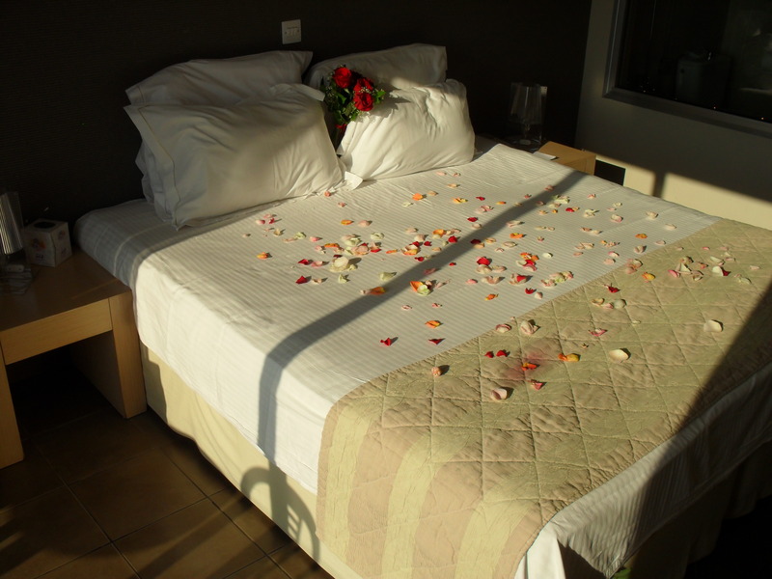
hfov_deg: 52.6
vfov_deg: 40.7
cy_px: 290
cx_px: 386
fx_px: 781
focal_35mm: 35
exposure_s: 1/180
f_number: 8.4
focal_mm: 6.3
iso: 100
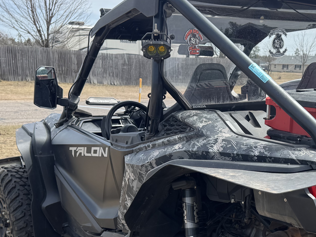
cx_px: 219
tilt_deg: -17.6
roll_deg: -2.6
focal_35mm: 55
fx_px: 502
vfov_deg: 25.6
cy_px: 221
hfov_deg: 34.5
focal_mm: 6.76
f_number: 1.78
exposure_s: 1/1637
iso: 80
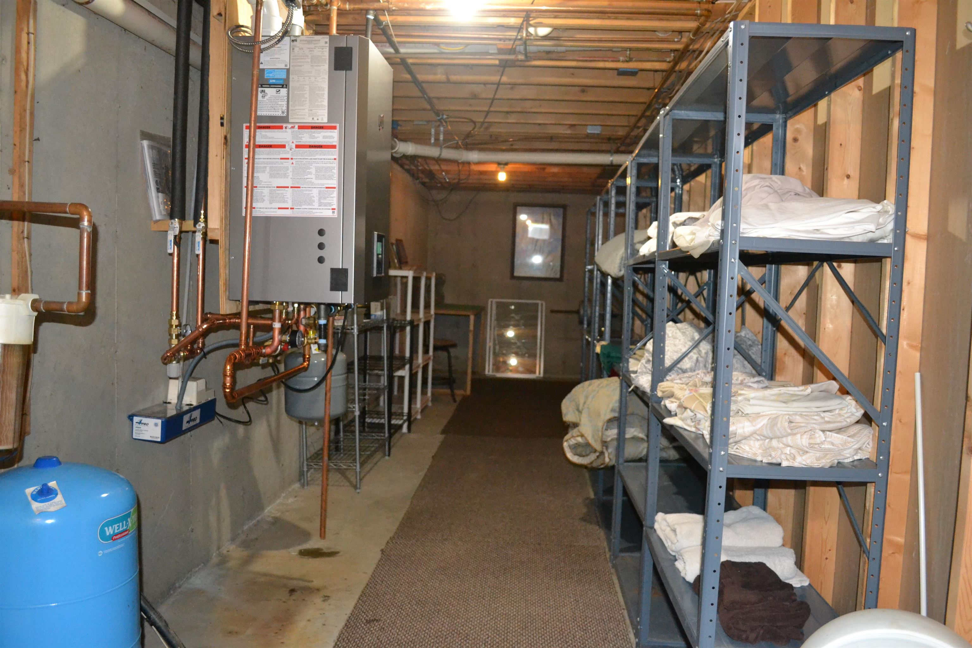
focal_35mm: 30
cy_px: 324
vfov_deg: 43.6
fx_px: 810
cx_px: 486
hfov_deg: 61.9
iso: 3200
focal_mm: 20
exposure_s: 1/60
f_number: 3.8
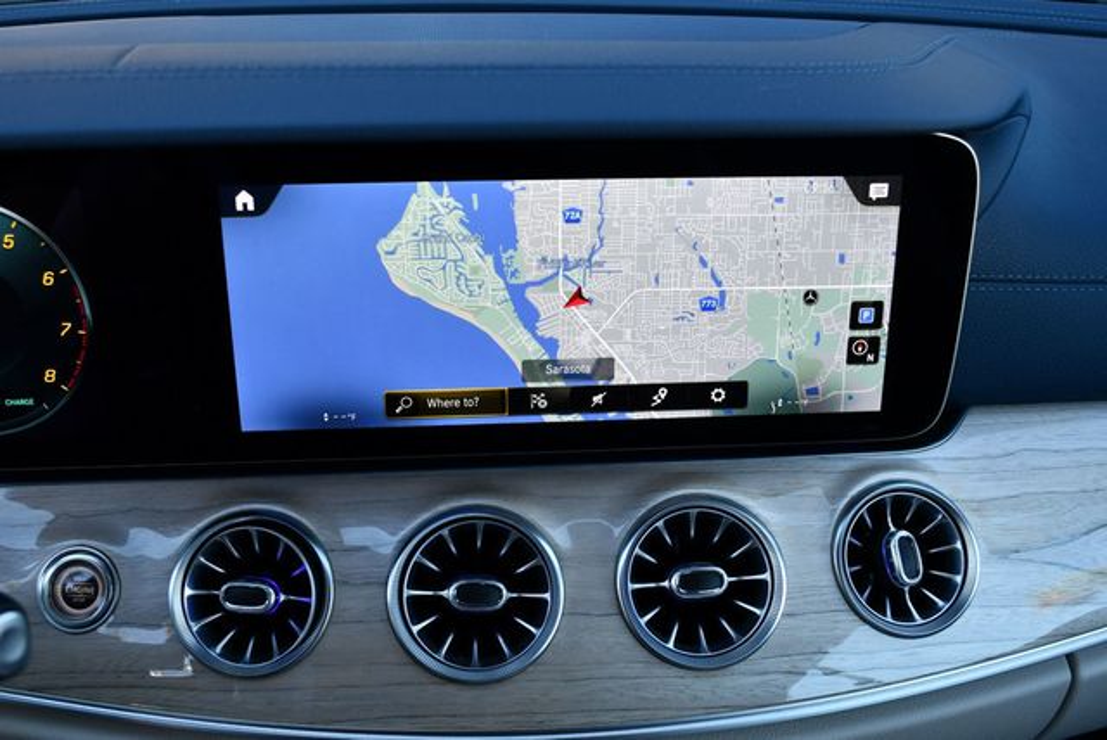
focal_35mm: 36
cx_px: 554
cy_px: 370
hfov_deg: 53.1
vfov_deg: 36.9
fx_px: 1108
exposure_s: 1/250
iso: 400
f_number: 3.5
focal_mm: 18
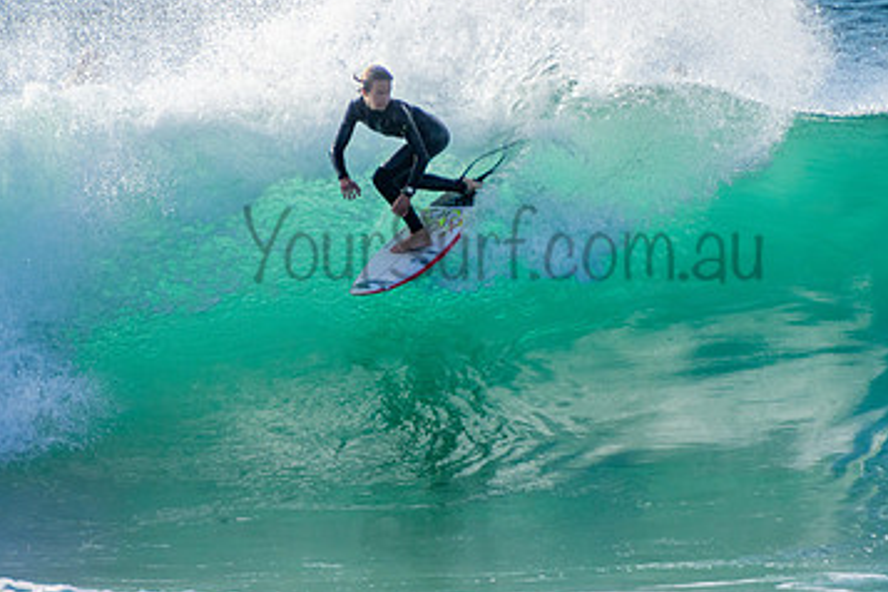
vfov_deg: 1.4
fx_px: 24073
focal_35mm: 976
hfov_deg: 2.1
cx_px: 500
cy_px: 223
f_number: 5.6
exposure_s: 1/2000
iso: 250
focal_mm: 400
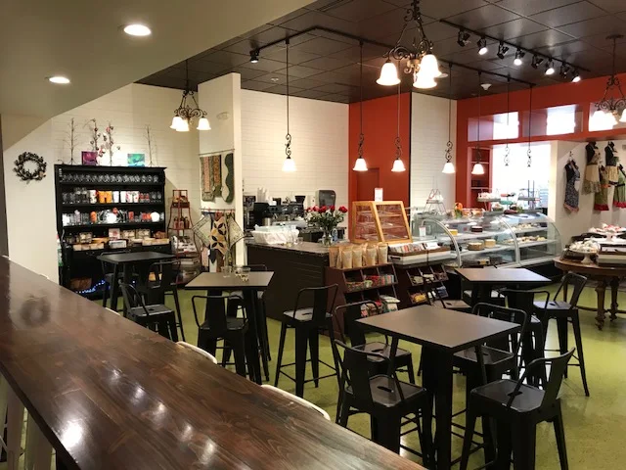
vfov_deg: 49.7
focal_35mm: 28
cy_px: 235
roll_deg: +0.1
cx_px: 313
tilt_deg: -5.1
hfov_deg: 63.4
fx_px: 506
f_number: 1.8
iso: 40
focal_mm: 3.99
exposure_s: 1/17
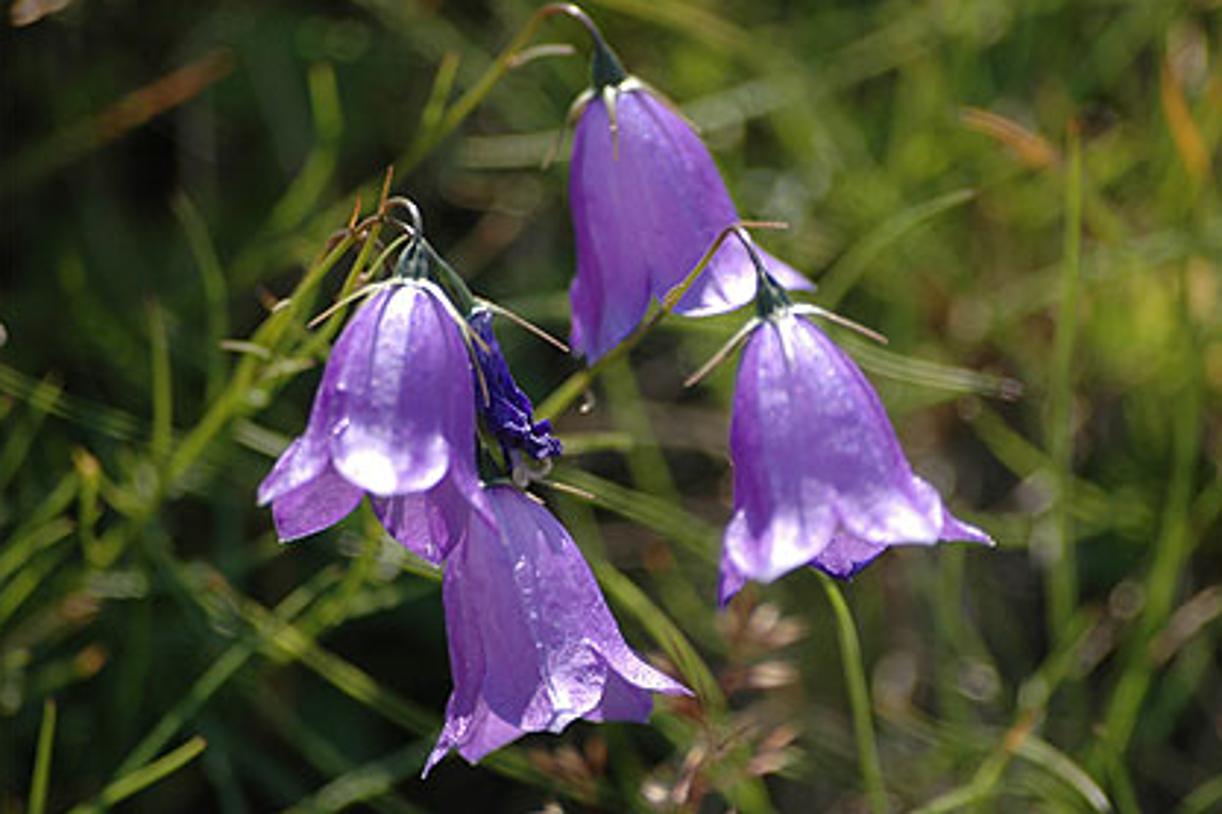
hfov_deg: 5.3
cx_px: 656
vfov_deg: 3.5
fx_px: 13169
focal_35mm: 388
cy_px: 388
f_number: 5.3
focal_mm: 240
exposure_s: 1/400
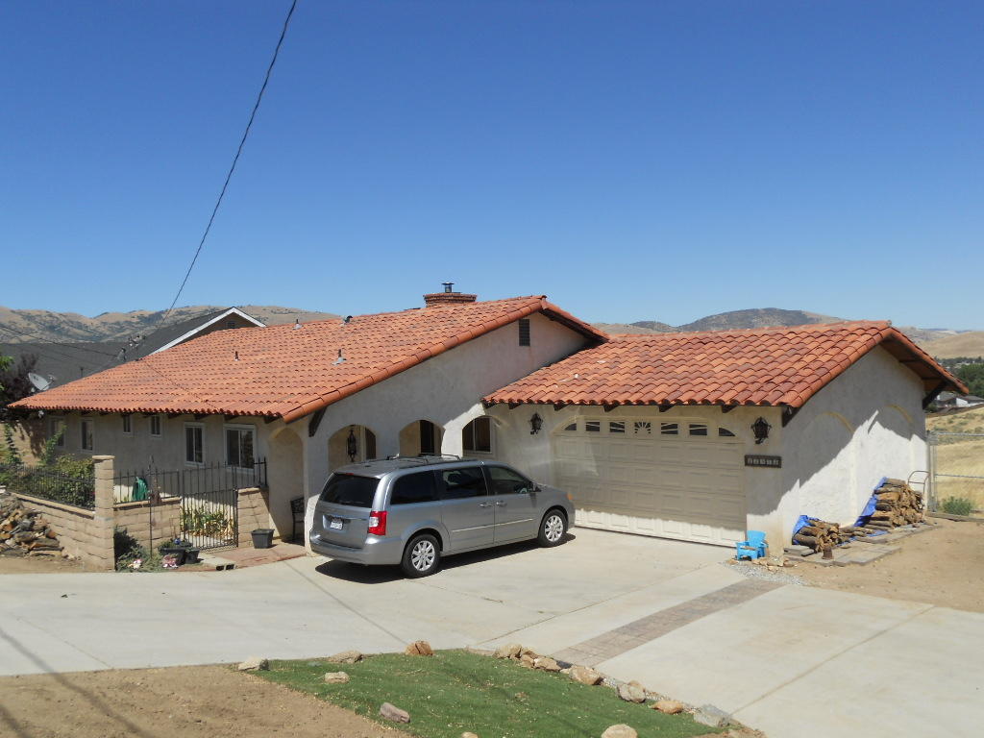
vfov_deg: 44.2
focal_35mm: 32
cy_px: 369
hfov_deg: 56.8
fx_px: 910
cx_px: 492
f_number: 3.5
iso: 80
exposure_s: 1/1000
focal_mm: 5.8
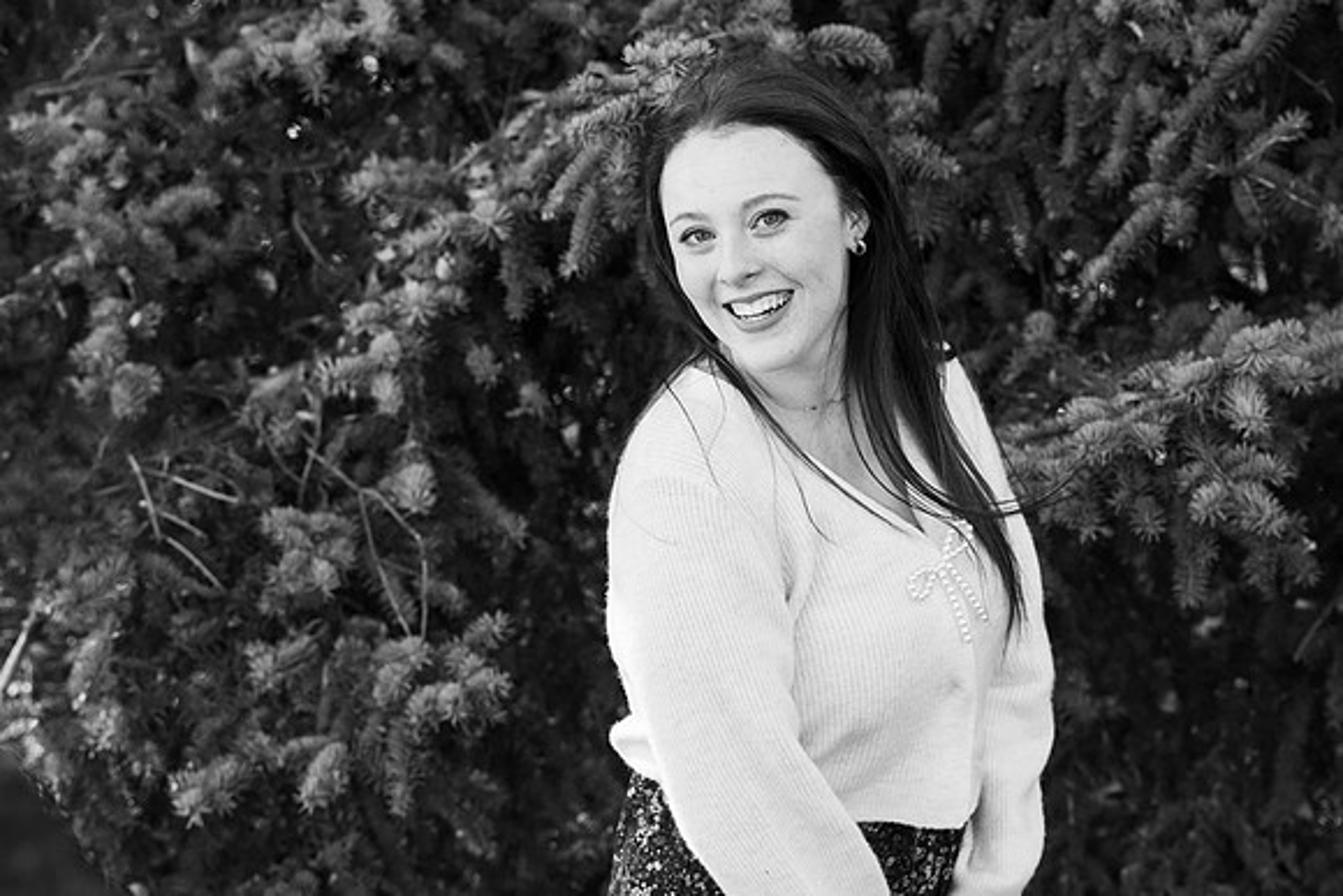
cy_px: 448
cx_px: 672
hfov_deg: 24.8
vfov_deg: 16.7
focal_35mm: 82
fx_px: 3060
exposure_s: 1/500
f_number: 5.6
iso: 2000
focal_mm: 82
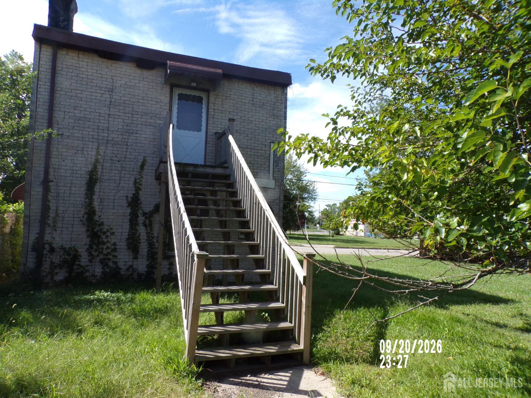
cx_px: 266
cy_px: 199
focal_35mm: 24
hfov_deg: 71.6
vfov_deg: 56.8
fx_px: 368
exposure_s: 1/200
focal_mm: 4.3
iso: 80
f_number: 5.8
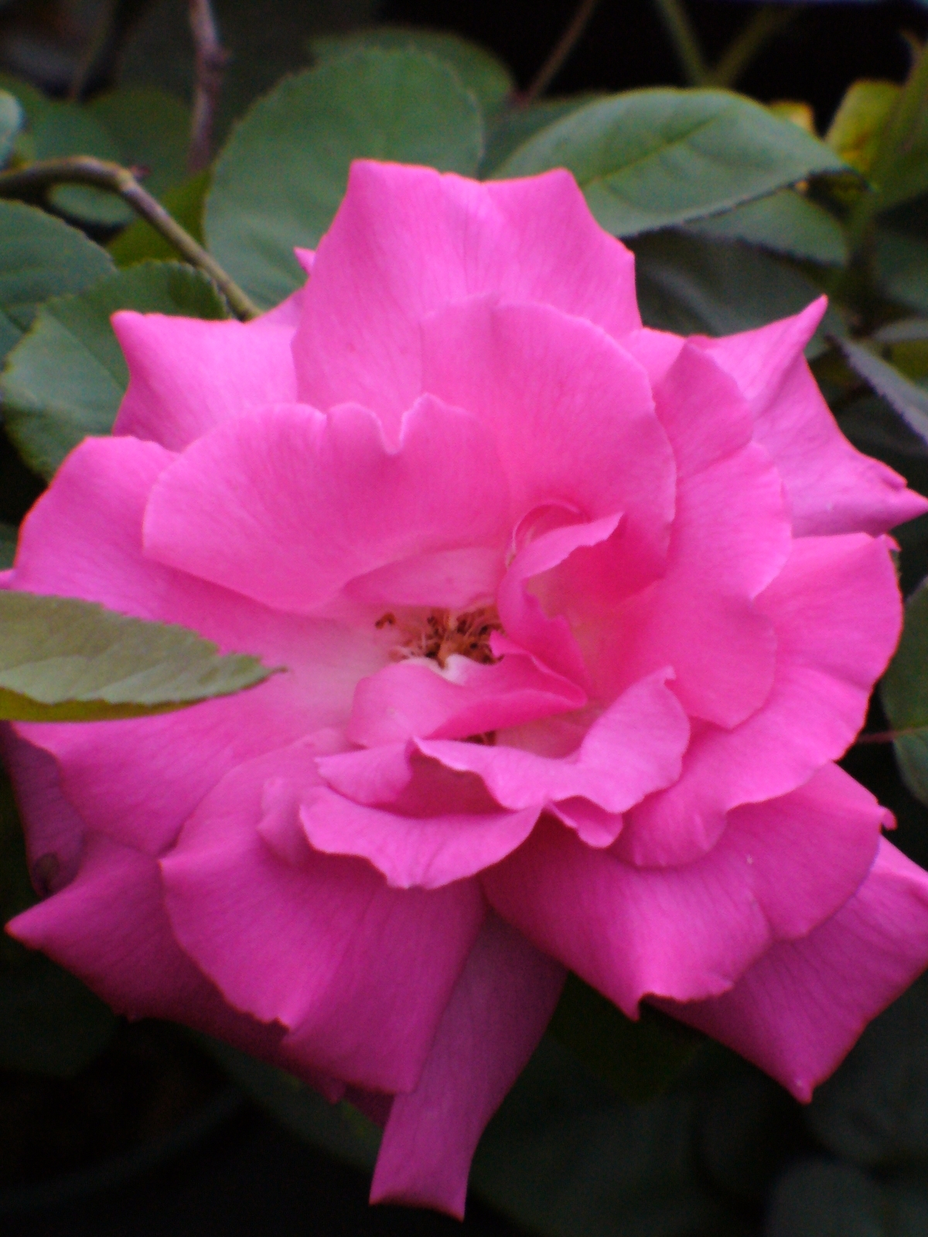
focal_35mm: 222
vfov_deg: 8.9
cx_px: 464
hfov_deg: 6.7
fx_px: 7935
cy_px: 618
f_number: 4.5
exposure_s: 1/13
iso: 200
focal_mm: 36.6
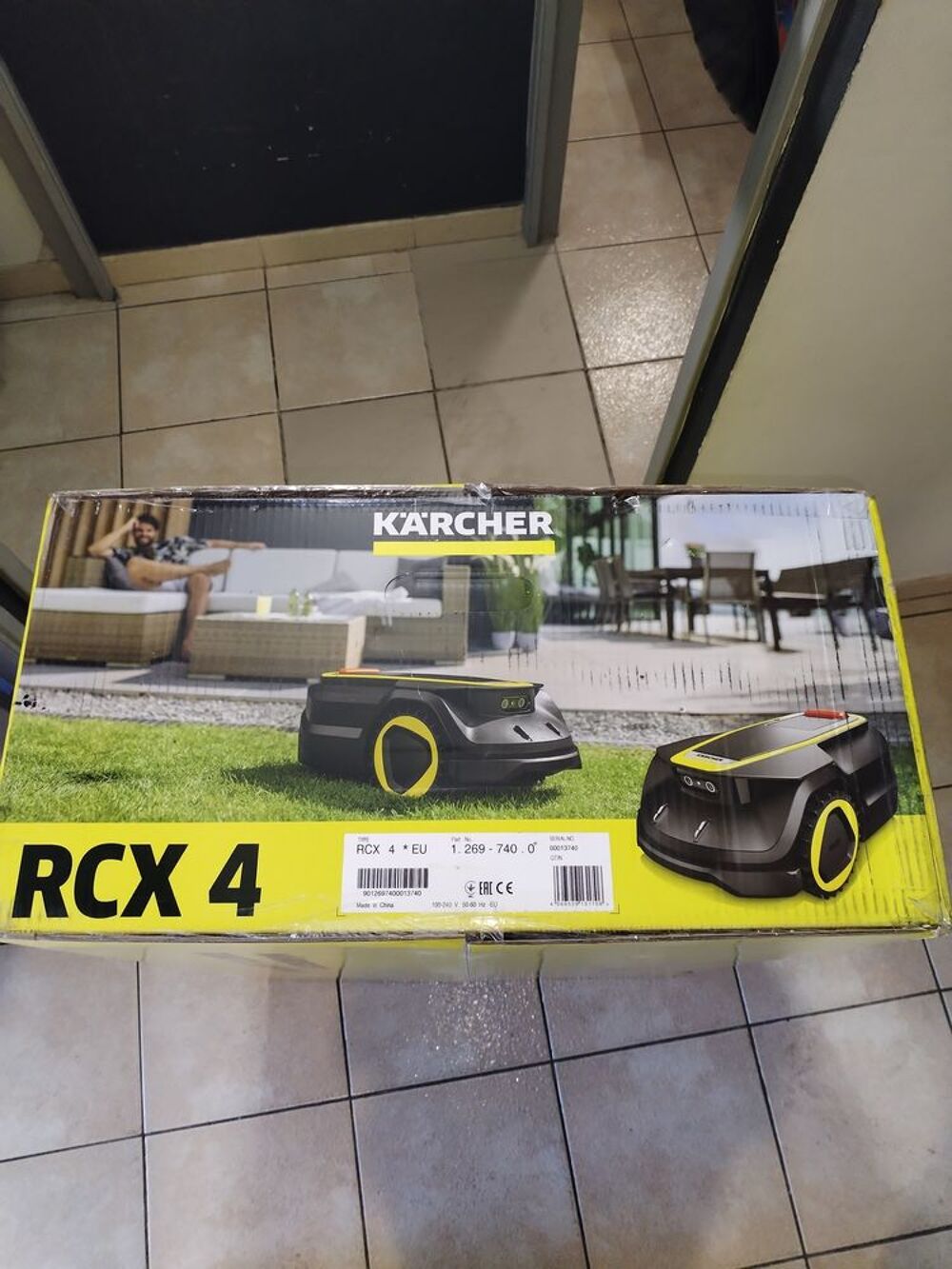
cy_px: 634
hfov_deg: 48.2
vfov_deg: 61.7
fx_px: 1063
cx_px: 476
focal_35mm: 29
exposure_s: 1/33.3
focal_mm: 4.75
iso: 906
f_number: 1.8
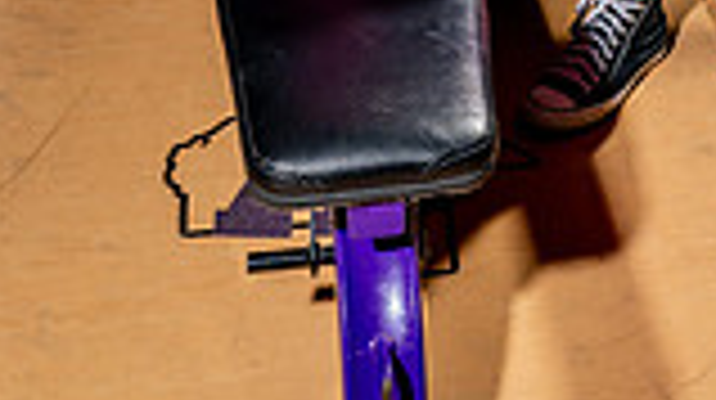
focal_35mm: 95
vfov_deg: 11.0
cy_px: -521
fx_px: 1802
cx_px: 518
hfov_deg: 22.3
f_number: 8
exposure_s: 1/250
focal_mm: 32
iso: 200
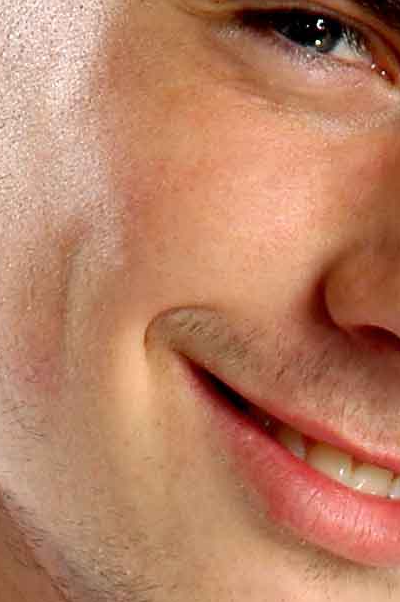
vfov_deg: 2.3
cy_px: 687
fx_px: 15033
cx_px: 251
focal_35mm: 900
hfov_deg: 1.5
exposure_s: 1/160
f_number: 22
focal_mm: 120
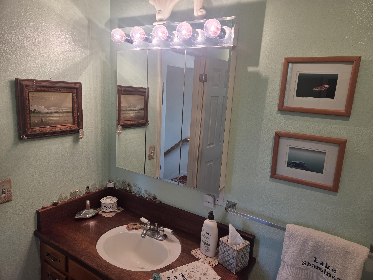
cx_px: 186
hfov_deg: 73.9
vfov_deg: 58.9
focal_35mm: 23
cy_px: 140
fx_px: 248
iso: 64
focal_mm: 5.4
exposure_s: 1/120
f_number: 1.8
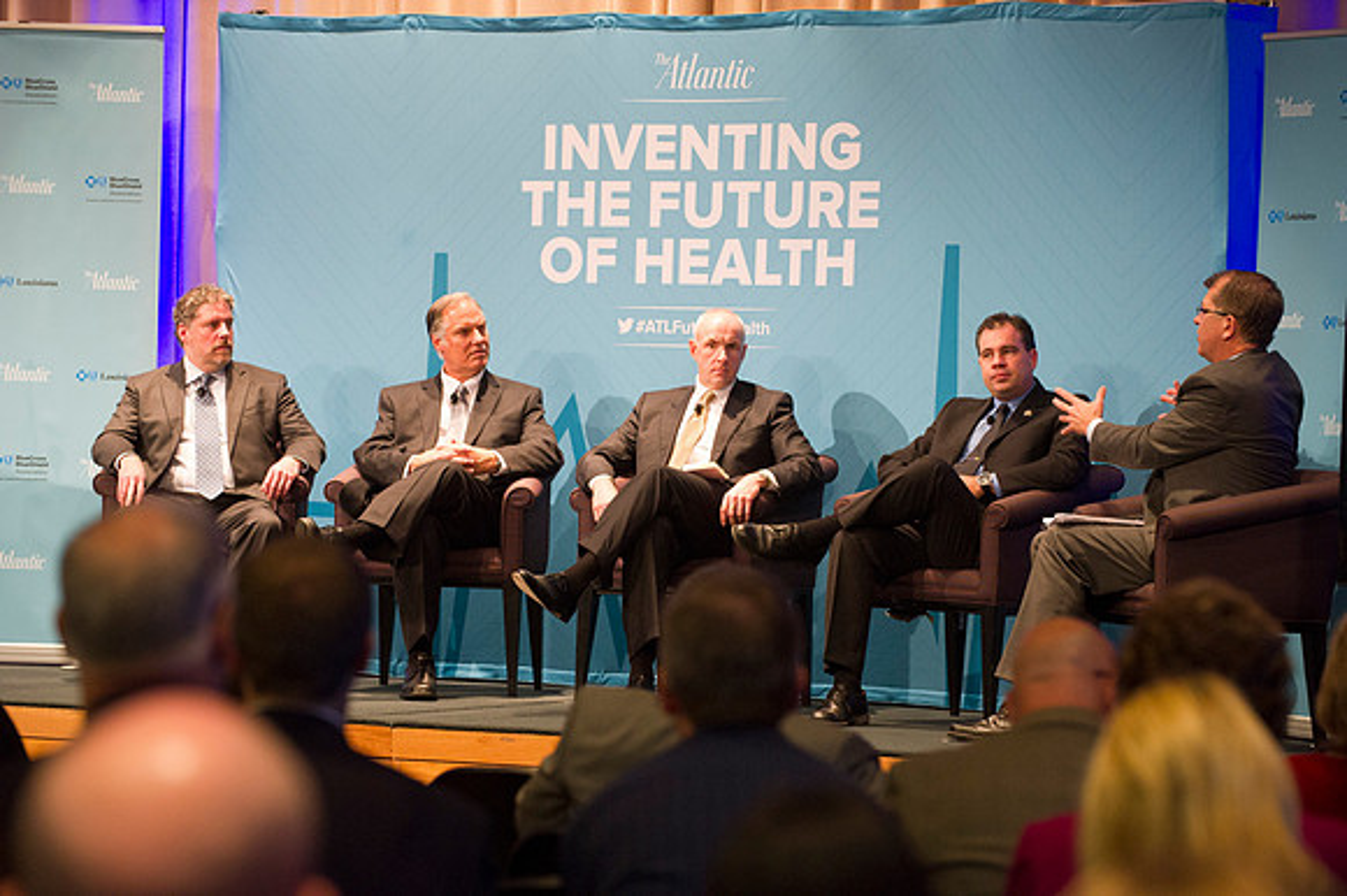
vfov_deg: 10.1
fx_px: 5048
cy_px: 448
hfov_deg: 15.2
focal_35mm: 135
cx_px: 674
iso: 2500
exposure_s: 1/125
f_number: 3.5
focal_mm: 135
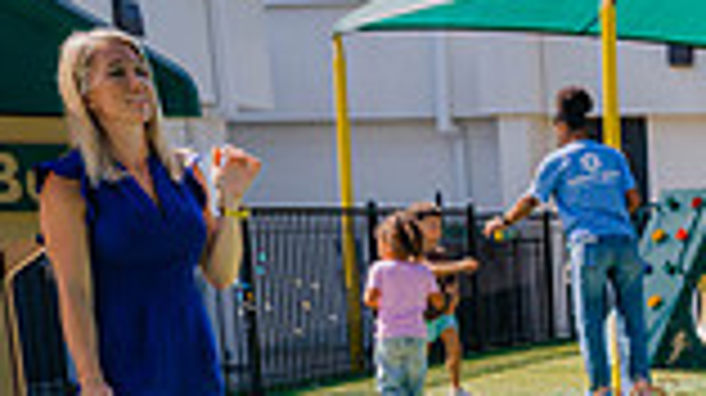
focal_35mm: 93
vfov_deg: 12.3
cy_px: 601
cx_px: 895
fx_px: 1740
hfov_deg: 21.0
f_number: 5
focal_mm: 24
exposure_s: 1/400
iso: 64
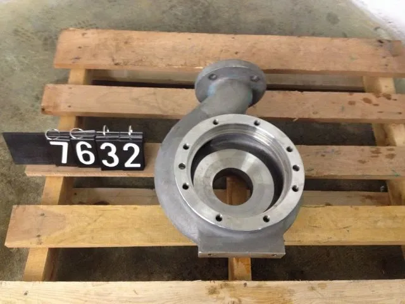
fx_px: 409
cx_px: 202
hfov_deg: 52.6
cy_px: 152
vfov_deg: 40.7
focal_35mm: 35
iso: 320
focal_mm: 4.28
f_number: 2.4
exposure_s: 1/20
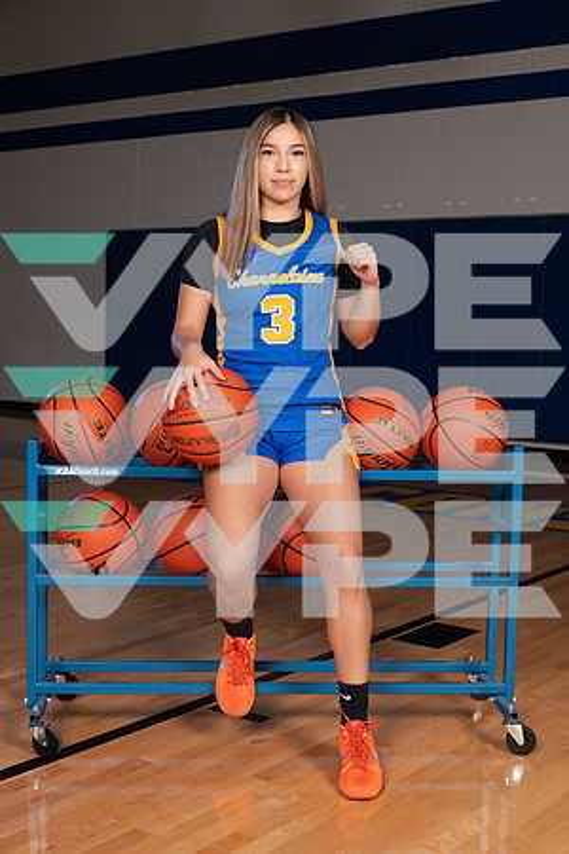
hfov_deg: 27.0
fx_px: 1185
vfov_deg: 39.6
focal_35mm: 50
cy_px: 427
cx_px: 284
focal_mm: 50
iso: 500
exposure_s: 1/320
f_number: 7.1
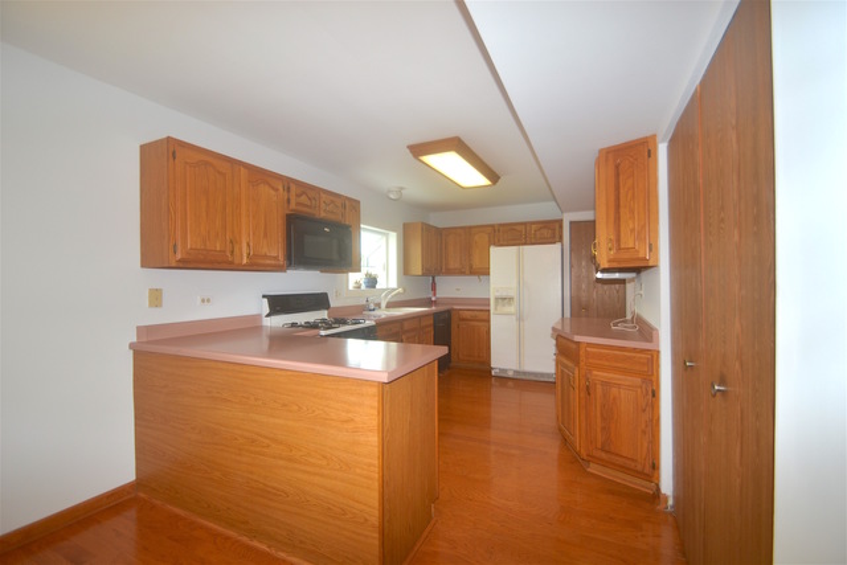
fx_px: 353
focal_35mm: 15
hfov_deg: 100.4
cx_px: 424
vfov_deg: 77.4
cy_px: 282
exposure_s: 1/60
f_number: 4
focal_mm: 10
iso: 100
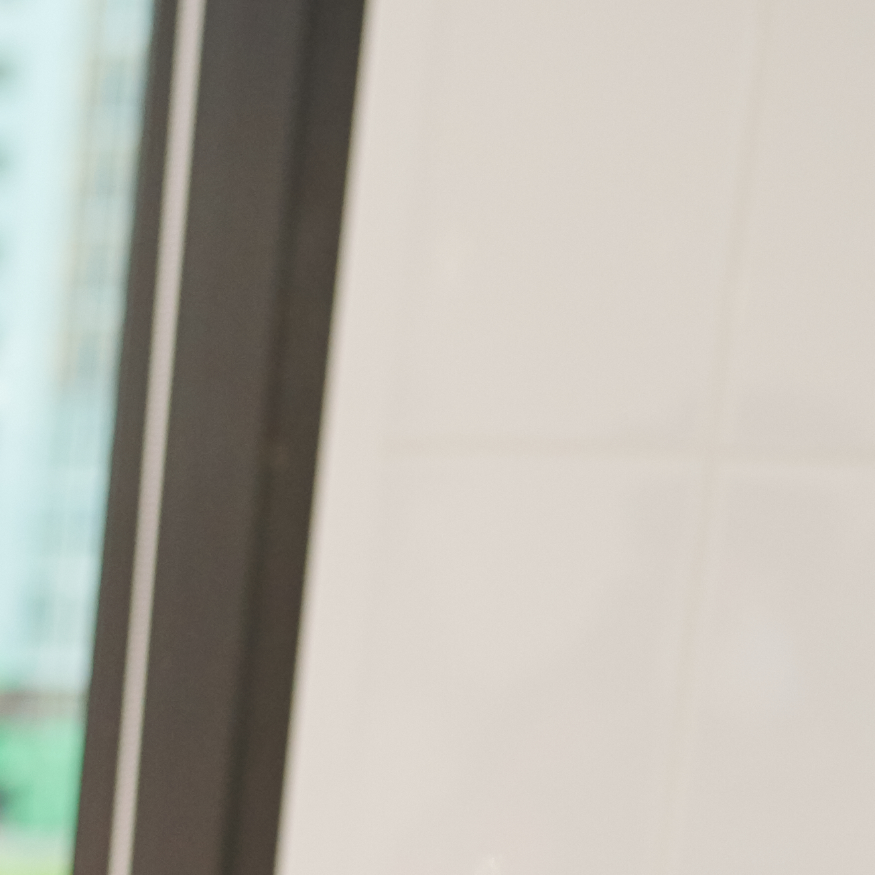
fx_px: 5376
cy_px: 1796
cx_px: -1607
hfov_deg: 8.1
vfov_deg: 8.8
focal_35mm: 188
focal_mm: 35
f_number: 3.5
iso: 500
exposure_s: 1/160
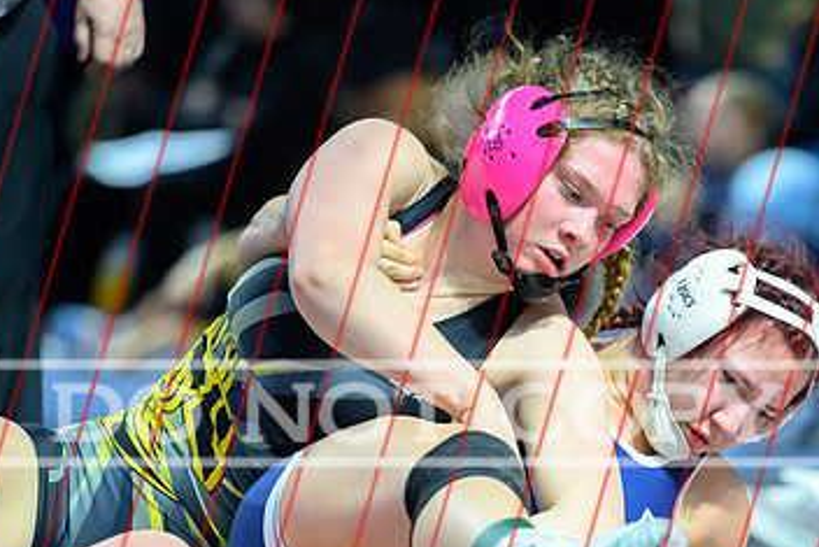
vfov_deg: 3.7
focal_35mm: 371
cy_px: 500
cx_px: 563
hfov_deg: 5.6
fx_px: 8443
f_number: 2.8
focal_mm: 185
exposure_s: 1/800
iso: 4000
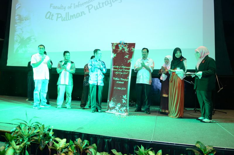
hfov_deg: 70.5
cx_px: 117
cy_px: 78
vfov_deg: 50.2
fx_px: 165
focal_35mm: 26
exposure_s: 1/80
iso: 1600
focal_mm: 17
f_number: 2.8
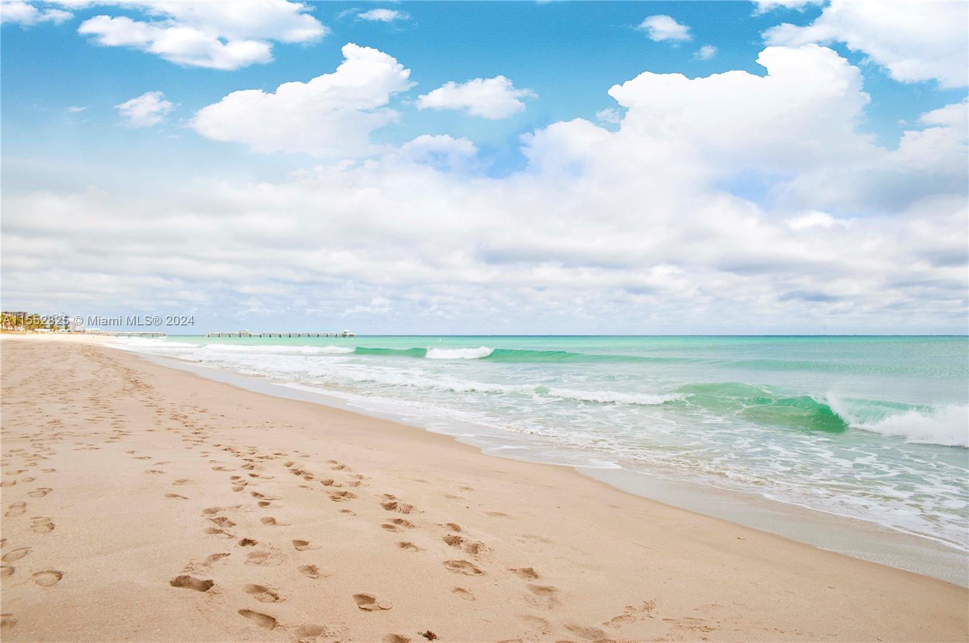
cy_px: 322
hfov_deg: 73.8
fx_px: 645
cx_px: 484
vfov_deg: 53.0
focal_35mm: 24
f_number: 11
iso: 160
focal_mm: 24
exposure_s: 1/160
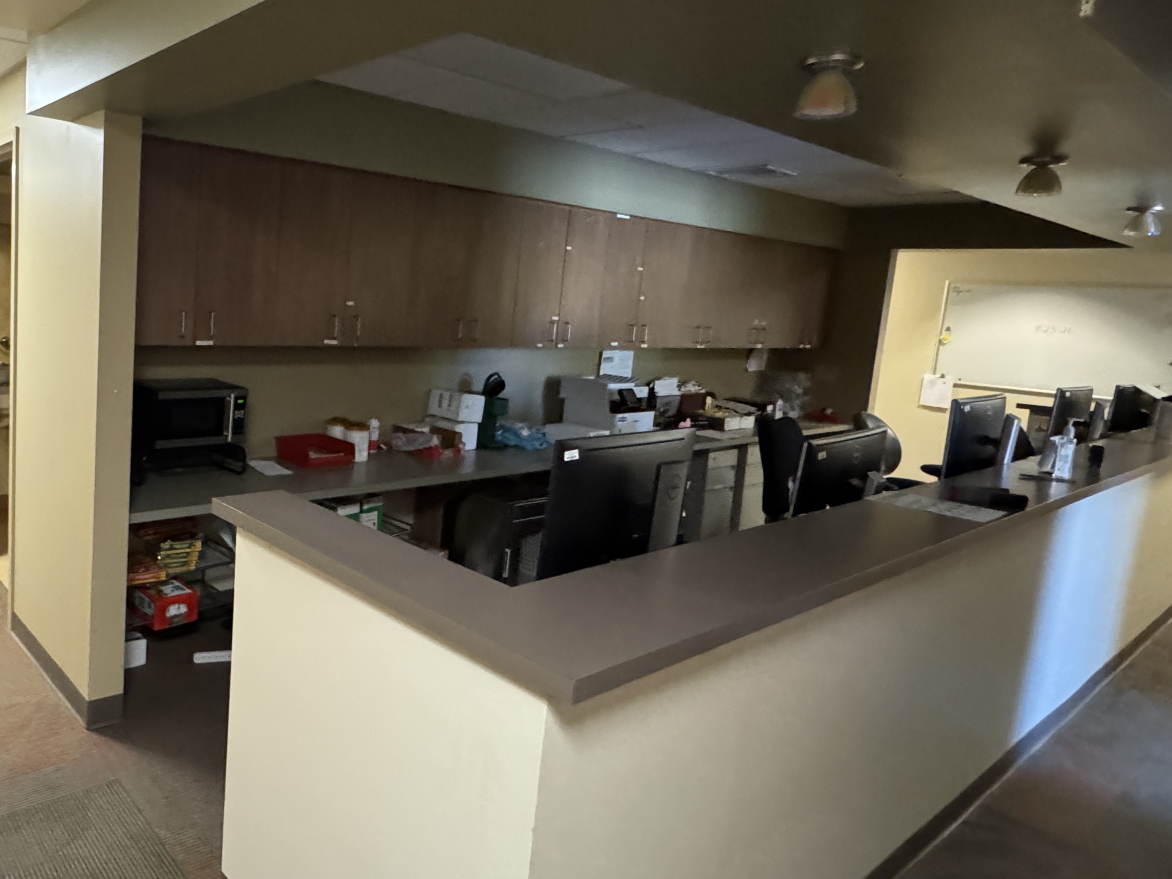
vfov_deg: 56.7
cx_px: 283
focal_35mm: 24
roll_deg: -3.1
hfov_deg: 66.8
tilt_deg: -7.2
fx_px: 813
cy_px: 389
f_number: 2.2
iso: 1250
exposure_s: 1/60
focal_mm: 2.22
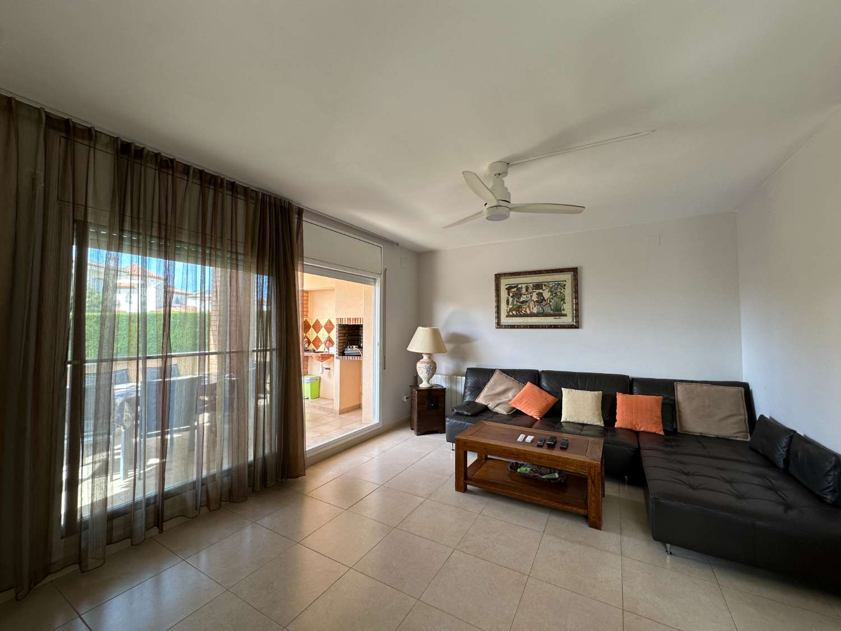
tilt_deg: +2.8
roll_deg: -0.5
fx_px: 340
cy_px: 316
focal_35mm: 14
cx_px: 420
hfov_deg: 102.1
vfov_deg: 85.7
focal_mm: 2.22
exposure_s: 1/99
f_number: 2.2
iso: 64
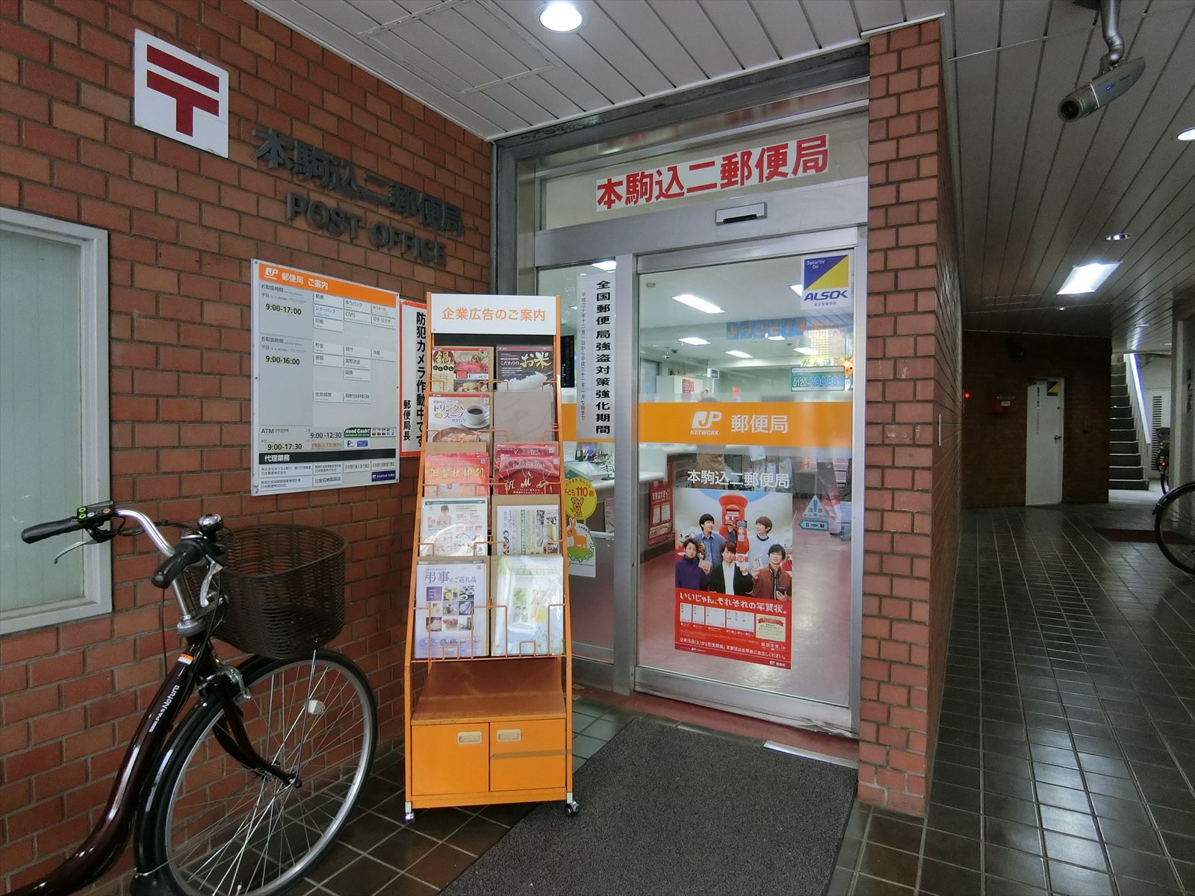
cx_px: 598
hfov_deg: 84.7
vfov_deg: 68.7
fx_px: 656
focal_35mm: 19
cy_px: 448
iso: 400
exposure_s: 1/100
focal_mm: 4.06
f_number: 2.7
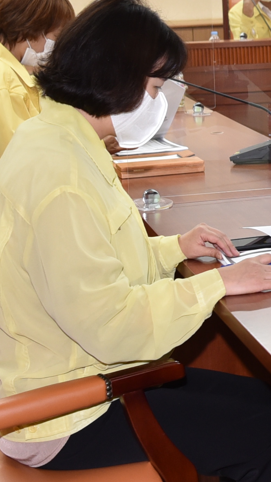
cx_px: 610
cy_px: 40
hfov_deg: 9.2
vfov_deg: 17.6
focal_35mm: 120
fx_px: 1533
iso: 800
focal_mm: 30
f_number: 4.5
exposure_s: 1/80
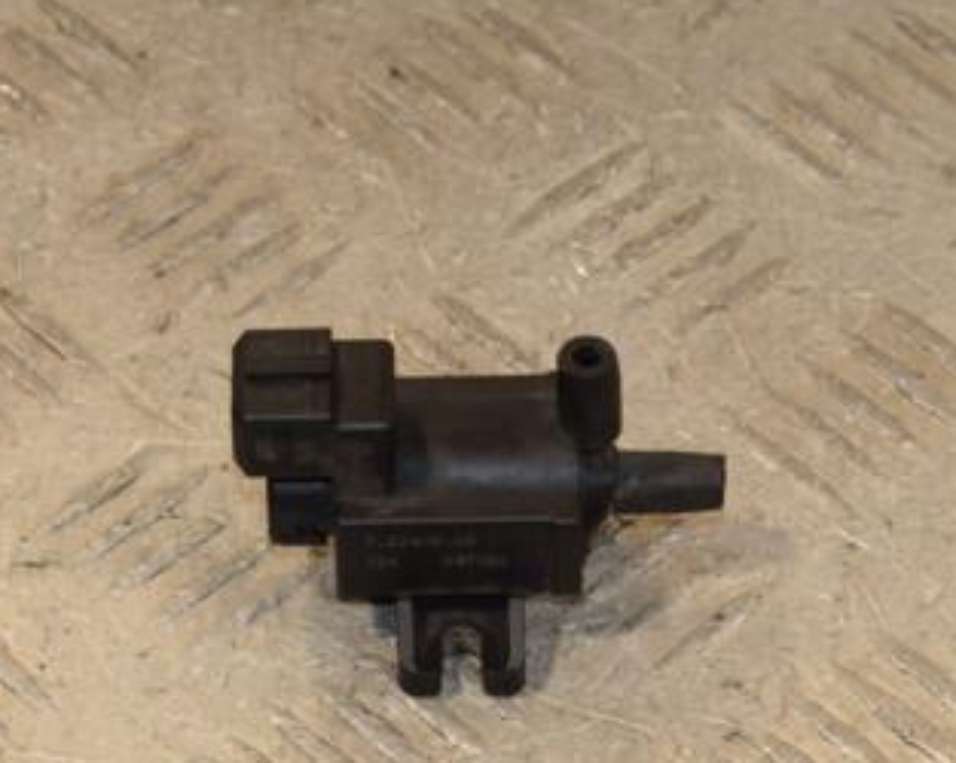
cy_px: 525
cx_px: 342
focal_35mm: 216
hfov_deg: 8.9
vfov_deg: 7.1
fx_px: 6108
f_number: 8
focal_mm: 80
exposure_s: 1/200
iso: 800
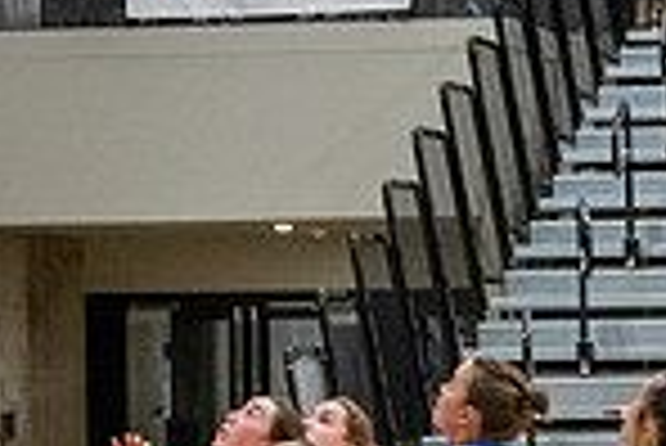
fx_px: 4129
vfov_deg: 6.2
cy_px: 367
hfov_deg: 9.0
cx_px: 929
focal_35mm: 223
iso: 10000
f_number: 5.6
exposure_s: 1/400
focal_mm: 48
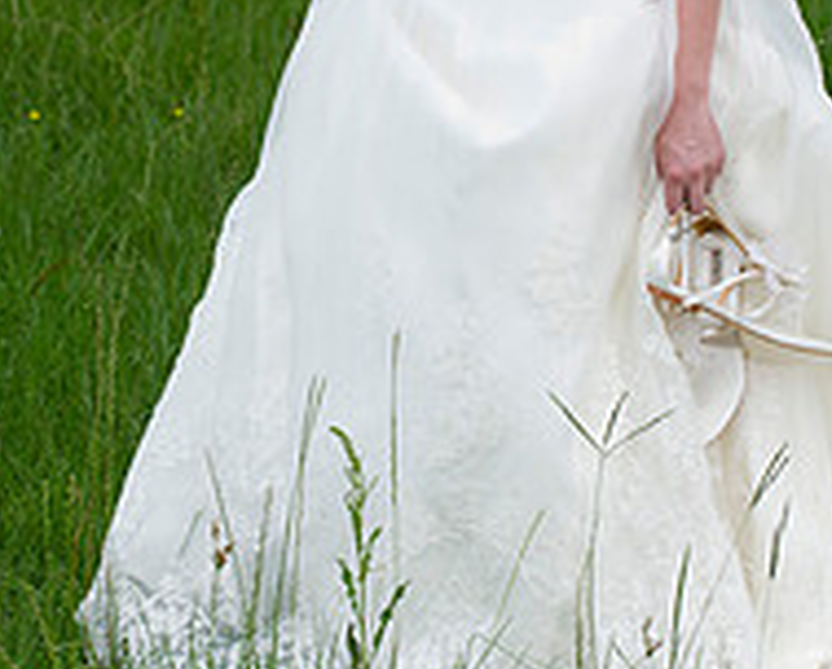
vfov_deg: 5.3
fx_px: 7230
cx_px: 330
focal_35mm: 293
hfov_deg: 6.6
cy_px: 22
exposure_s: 1/640
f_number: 4.5
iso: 500
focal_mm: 102
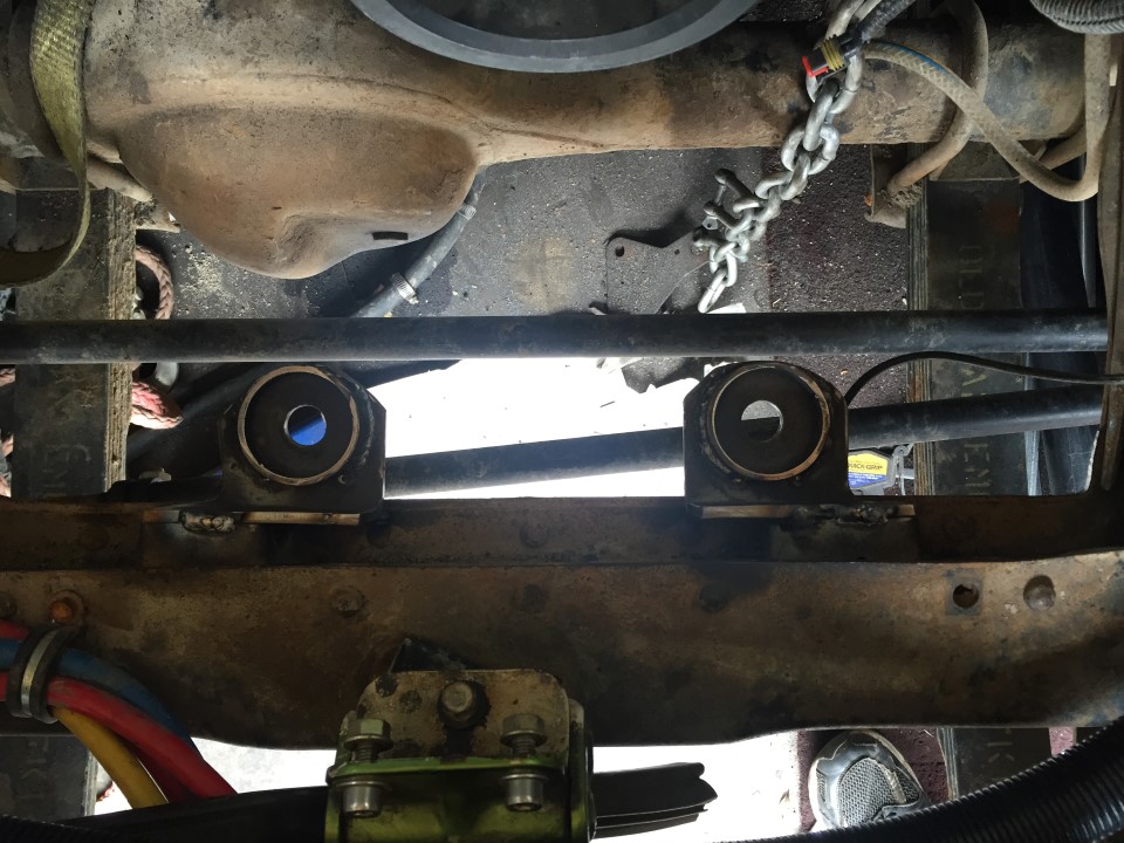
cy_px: 422
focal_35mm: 29
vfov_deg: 48.2
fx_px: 942
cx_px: 562
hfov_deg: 61.7
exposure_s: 1/30
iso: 40
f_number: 2.2
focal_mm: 4.15
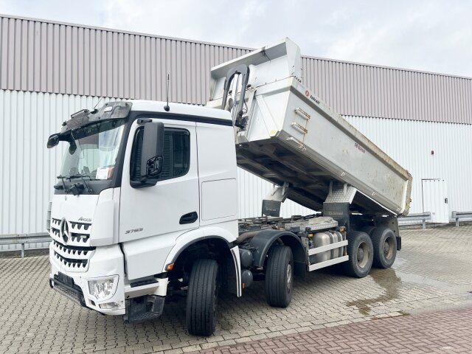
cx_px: 236
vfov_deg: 53.1
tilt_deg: +4.4
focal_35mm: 26
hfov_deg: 67.3
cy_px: 177
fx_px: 355
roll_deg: +1.4
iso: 50
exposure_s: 1/3165
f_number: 1.5
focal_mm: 5.7
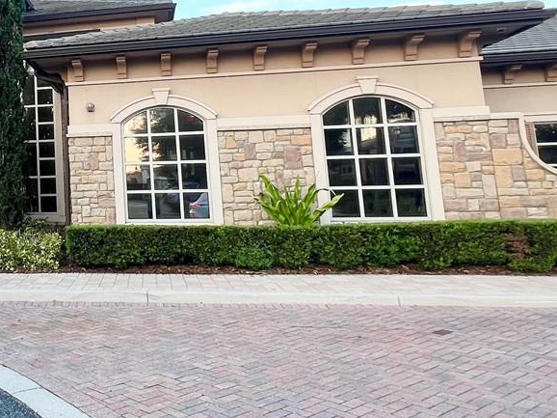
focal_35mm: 36
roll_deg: +0.9
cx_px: -19
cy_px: 100
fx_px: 579
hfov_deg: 43.0
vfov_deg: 38.5
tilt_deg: +7.9
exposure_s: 1/99
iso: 32
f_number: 1.8
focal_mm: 1.57
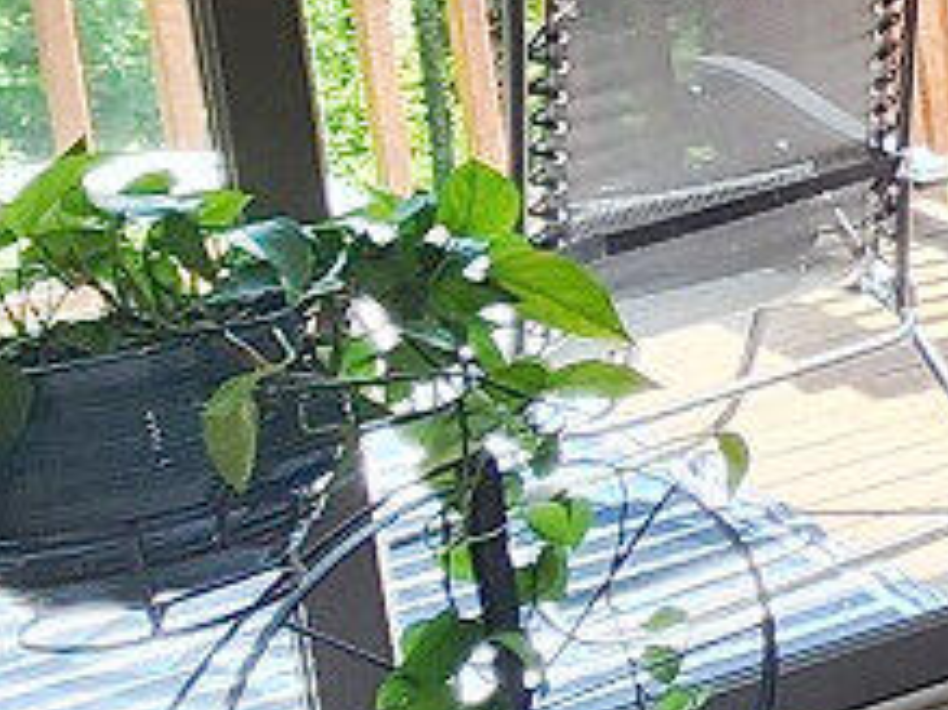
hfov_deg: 12.4
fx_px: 2600
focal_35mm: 95
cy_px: -165
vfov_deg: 15.0
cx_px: 2628
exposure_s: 1/60
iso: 50
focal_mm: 2.2
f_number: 2.2
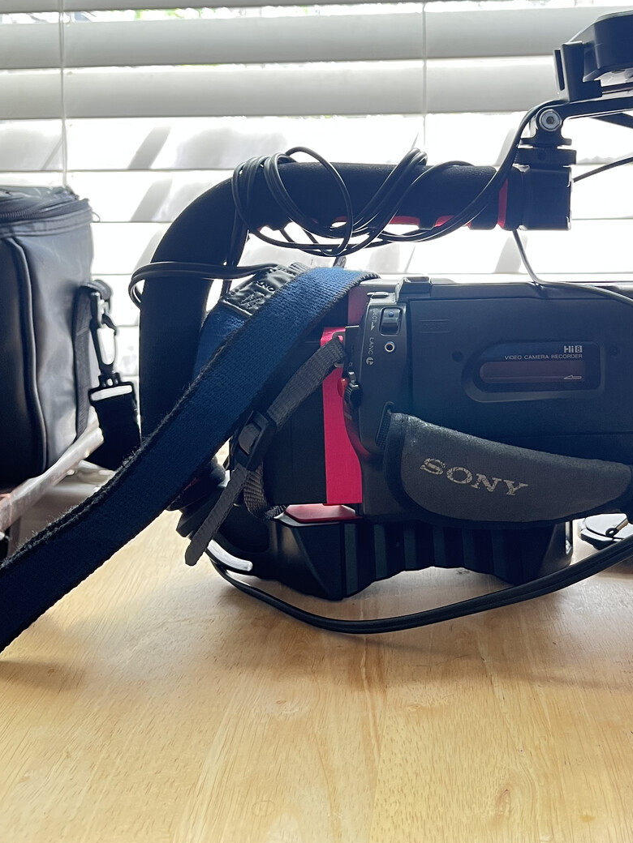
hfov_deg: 35.6
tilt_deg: -4.9
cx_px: 428
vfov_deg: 46.0
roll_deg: +0.2
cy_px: 271
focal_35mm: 40
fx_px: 975
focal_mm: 5.1
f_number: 1.6
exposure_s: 1/60
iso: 160
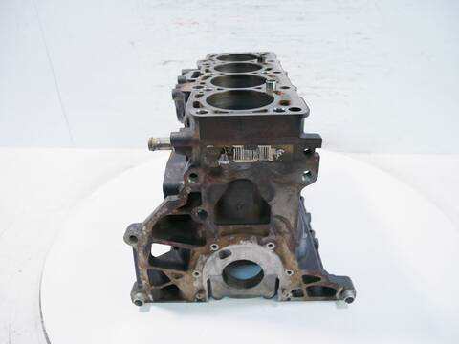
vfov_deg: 56.8
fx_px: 318
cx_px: 230
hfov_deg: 71.6
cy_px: 172
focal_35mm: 24
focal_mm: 12
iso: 320
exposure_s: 1/60
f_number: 3.5
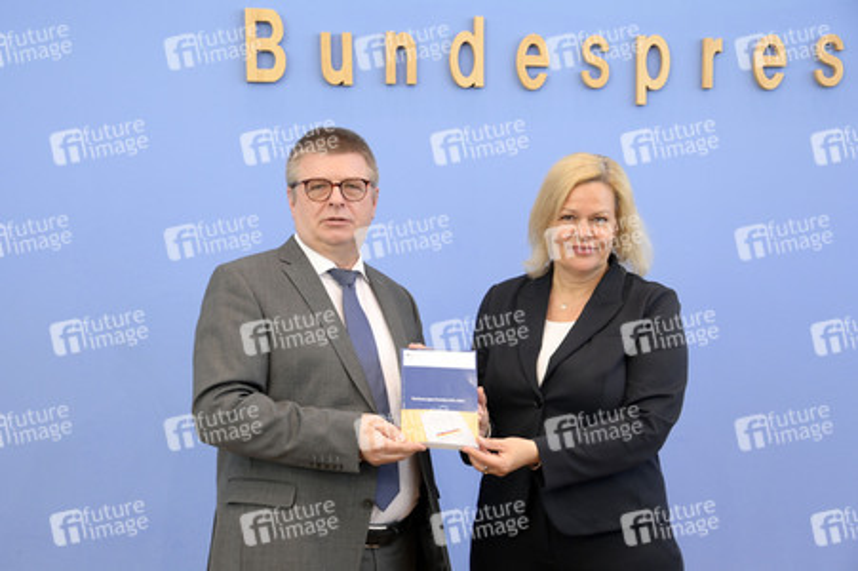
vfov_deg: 23.3
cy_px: 286
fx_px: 1381
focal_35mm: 58
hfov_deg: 34.5
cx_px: 429
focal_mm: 58
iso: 4000
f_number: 5.6
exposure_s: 1/400
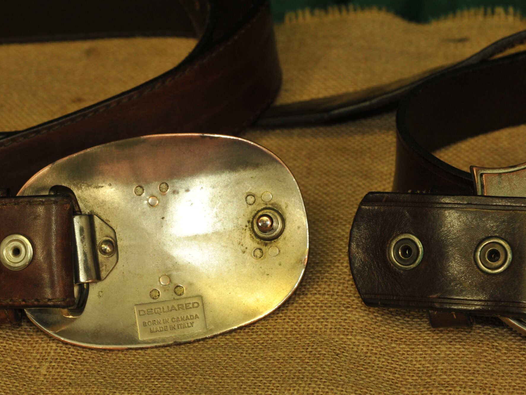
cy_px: 253
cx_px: 195
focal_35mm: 167
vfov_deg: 8.9
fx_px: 2538
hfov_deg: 11.8
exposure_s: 1/100
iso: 1250
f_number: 8
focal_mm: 120
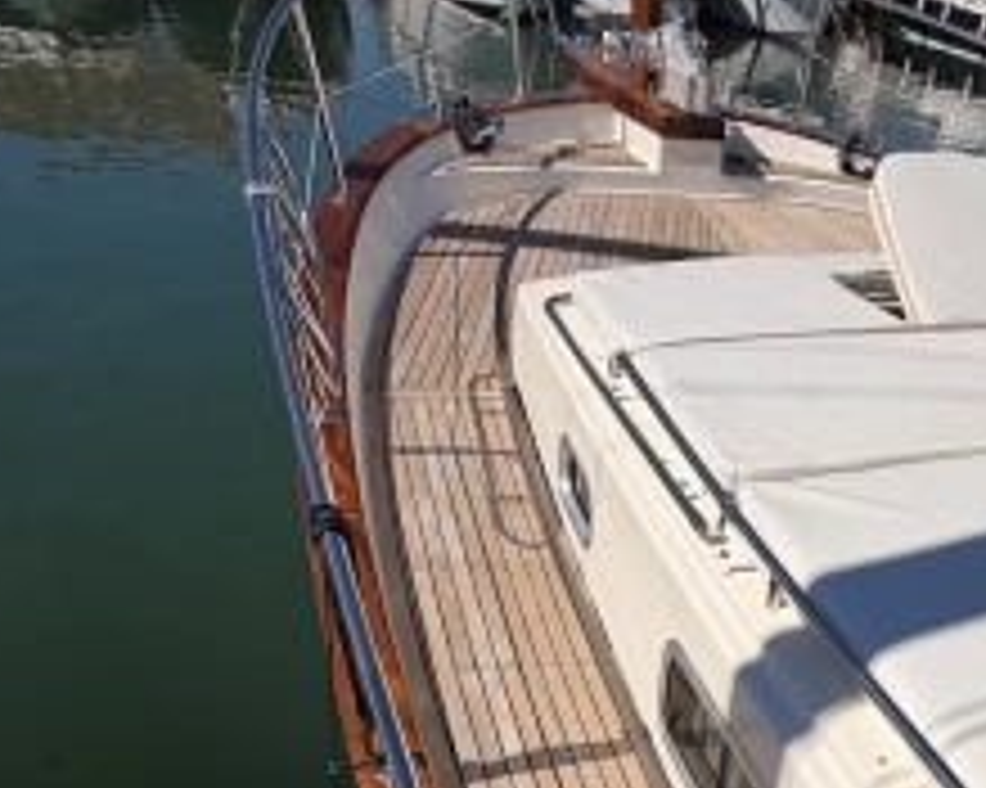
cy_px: 896
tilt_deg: -49.5
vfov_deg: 38.6
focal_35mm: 30
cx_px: 738
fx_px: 875
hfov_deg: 56.0
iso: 20
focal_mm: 2.22
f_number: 2.2
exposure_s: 1/2611
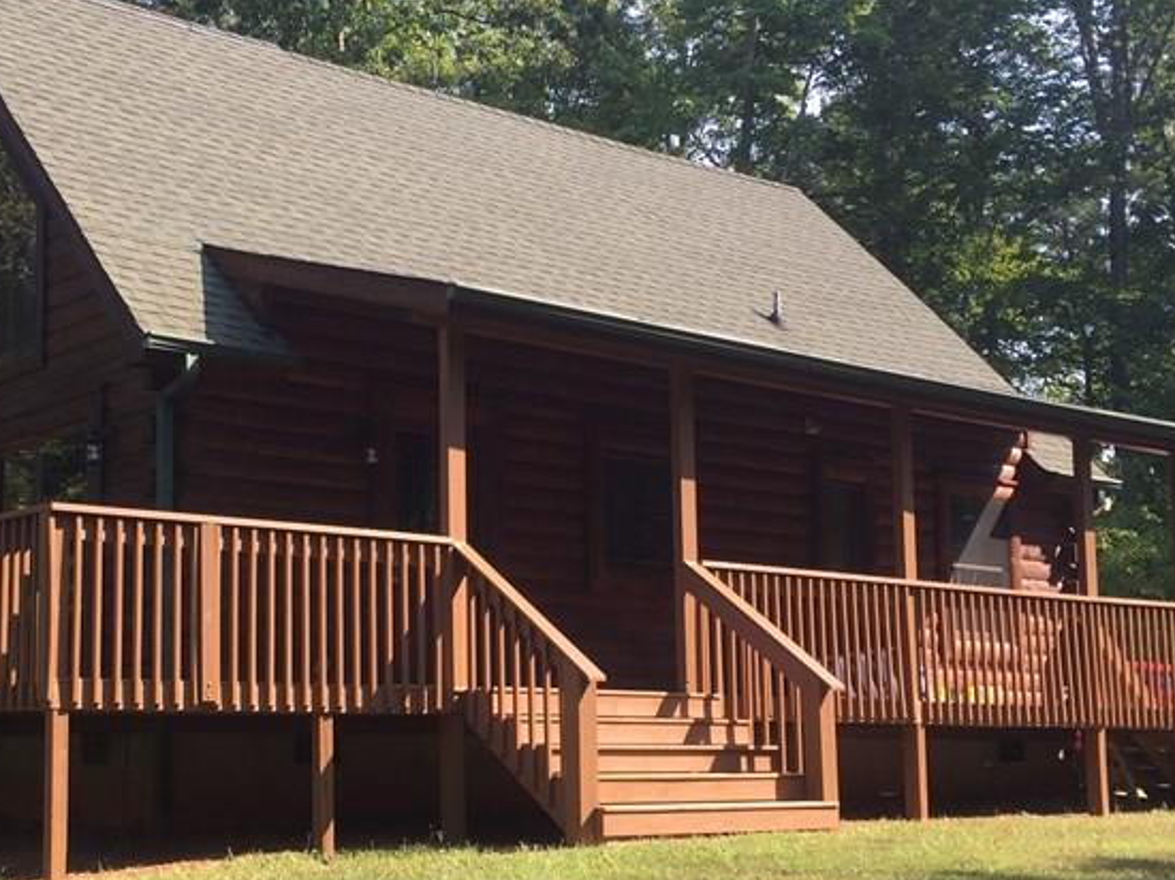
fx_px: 1832
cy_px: 528
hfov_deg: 35.3
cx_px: 412
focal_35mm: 54
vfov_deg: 27.0
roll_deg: -1.4
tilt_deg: +4.5
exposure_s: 1/434
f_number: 2.2
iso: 32
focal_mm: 4.15
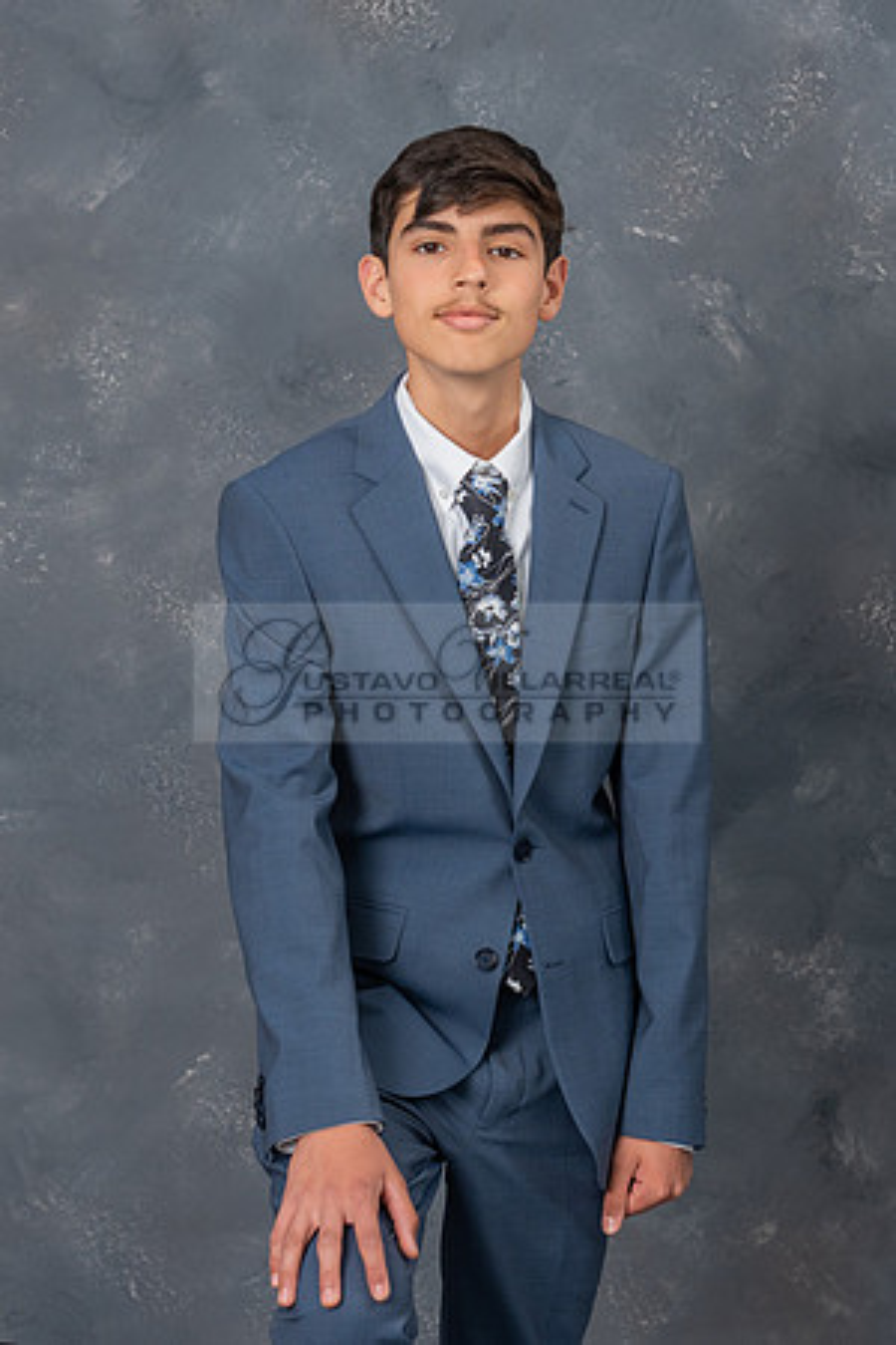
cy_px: 556
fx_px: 3678
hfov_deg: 13.9
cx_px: 457
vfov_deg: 20.7
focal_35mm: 99
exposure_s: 1/160
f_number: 5.6
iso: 200
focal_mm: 52
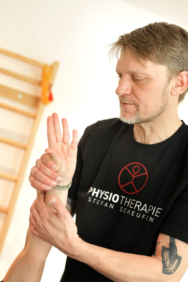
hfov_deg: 27.0
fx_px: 392
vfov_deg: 39.6
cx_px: 94
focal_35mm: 50
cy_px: 141
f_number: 3.2
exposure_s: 1/80
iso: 1600
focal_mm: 50
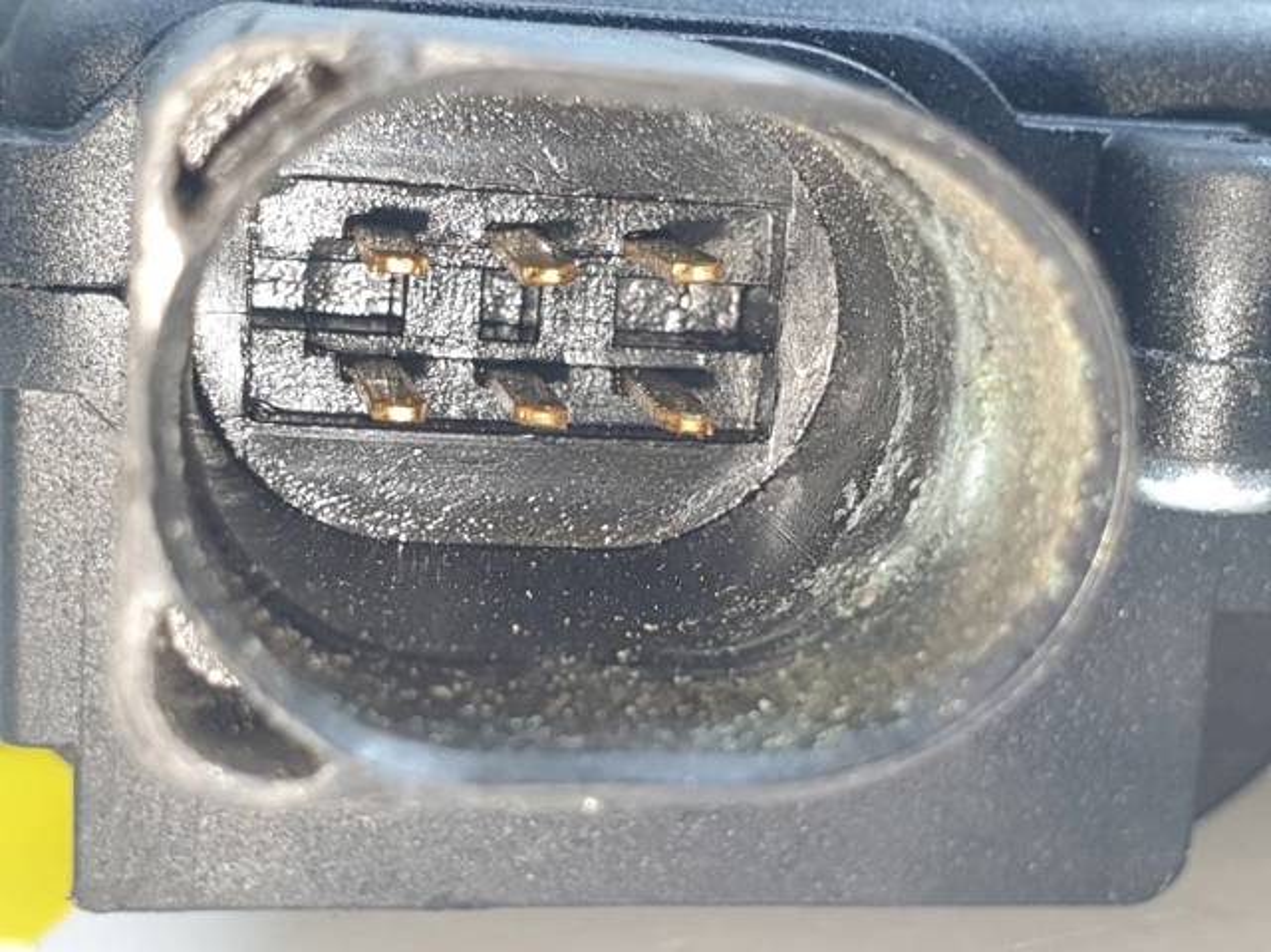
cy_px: 476
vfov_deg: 53.0
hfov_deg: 67.3
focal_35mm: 26
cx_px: 636
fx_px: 954
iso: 50
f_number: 2.4
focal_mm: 4.3
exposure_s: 1/50
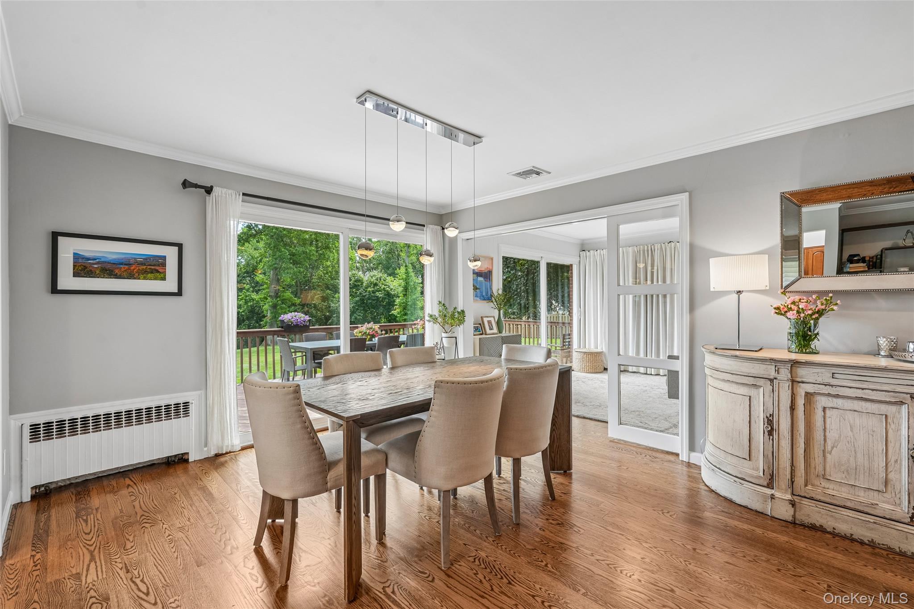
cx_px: 457
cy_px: 304
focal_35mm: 16
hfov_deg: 96.7
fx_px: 406
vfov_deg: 73.7
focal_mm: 16
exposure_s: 1/30
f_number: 8
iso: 200
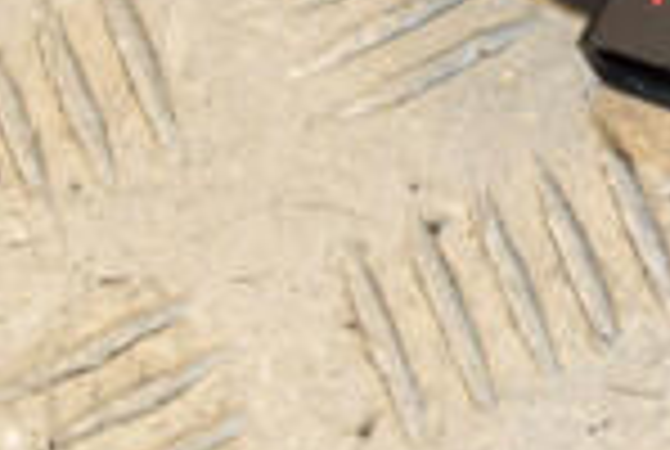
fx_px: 5054
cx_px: 1129
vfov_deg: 5.0
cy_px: -356
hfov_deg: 7.4
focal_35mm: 271
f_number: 10
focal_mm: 45
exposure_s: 1/200
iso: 800
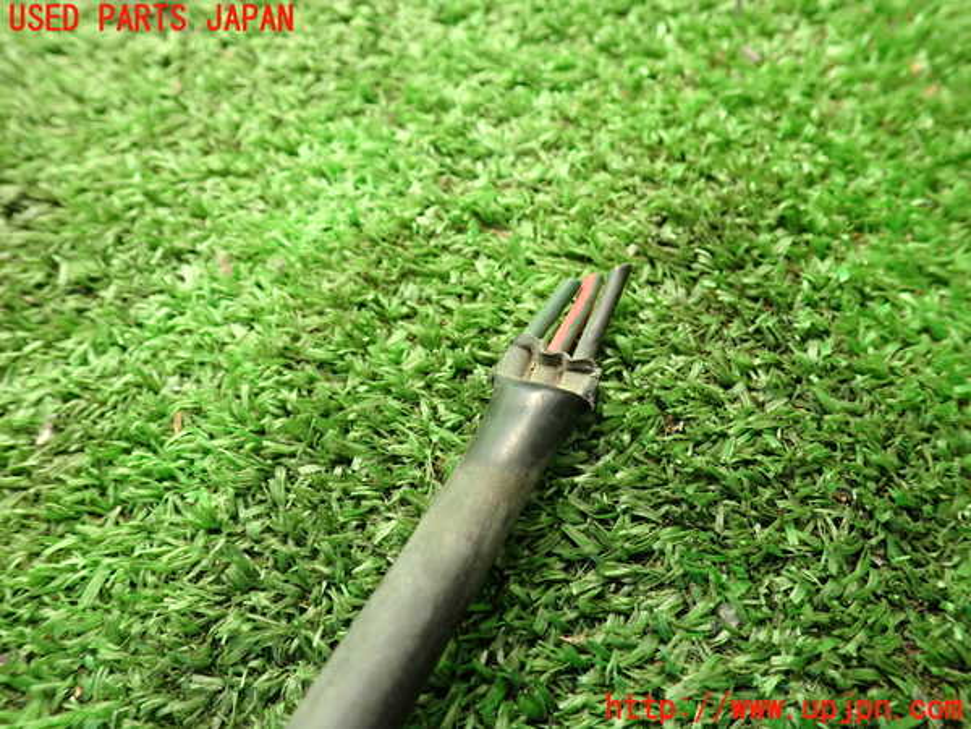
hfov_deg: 60.0
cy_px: 364
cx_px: 486
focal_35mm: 30
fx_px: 842
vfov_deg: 46.8
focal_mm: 5.4
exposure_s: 1/200
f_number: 2.3
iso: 400
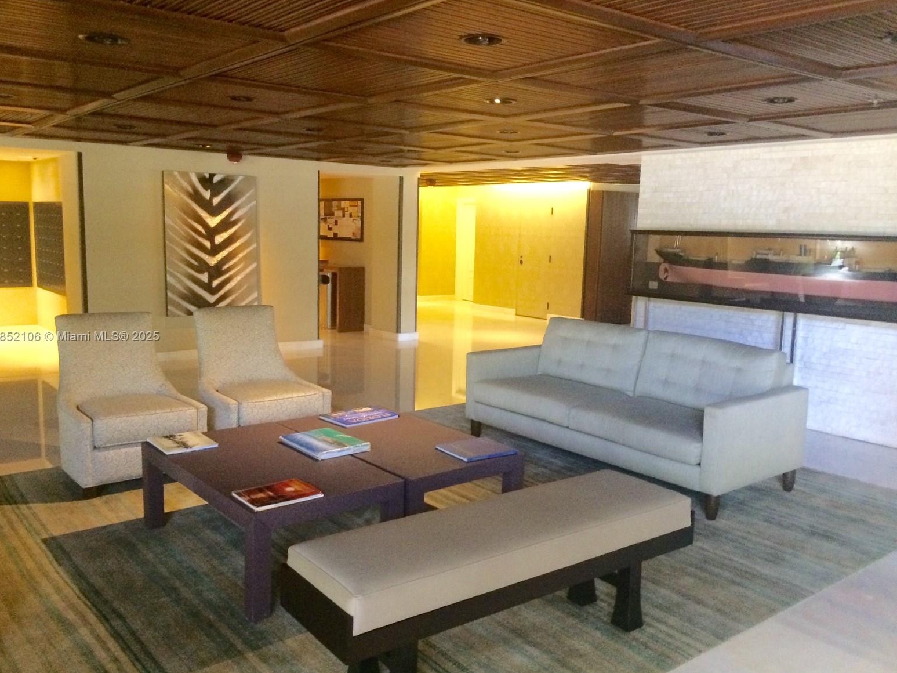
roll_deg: -1.1
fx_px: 777
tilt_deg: -5.5
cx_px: 438
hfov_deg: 60.0
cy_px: 337
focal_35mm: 30
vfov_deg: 46.8
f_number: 2.2
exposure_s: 1/30
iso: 320
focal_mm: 4.15
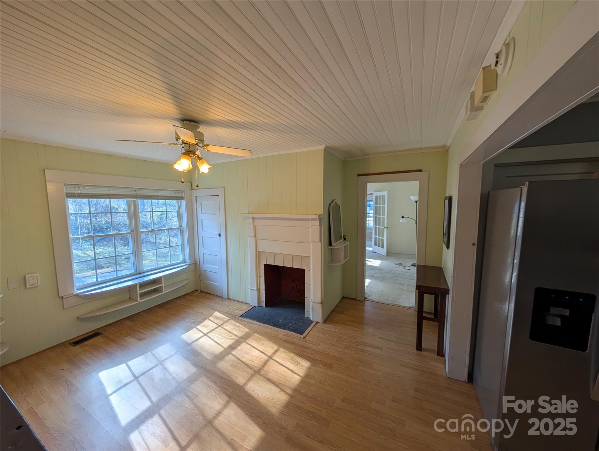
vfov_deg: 94.6
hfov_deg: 110.5
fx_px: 208
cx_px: 300
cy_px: 226
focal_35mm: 12
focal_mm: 2.02
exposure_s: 1/161
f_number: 1.7
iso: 51
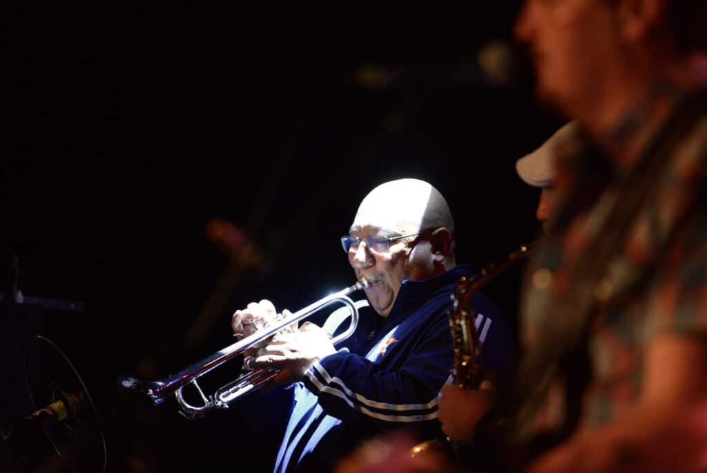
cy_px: 236
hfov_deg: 10.3
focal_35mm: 200
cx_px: 354
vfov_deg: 6.9
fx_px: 3930
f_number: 2.8
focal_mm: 200
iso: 3200
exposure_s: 1/100
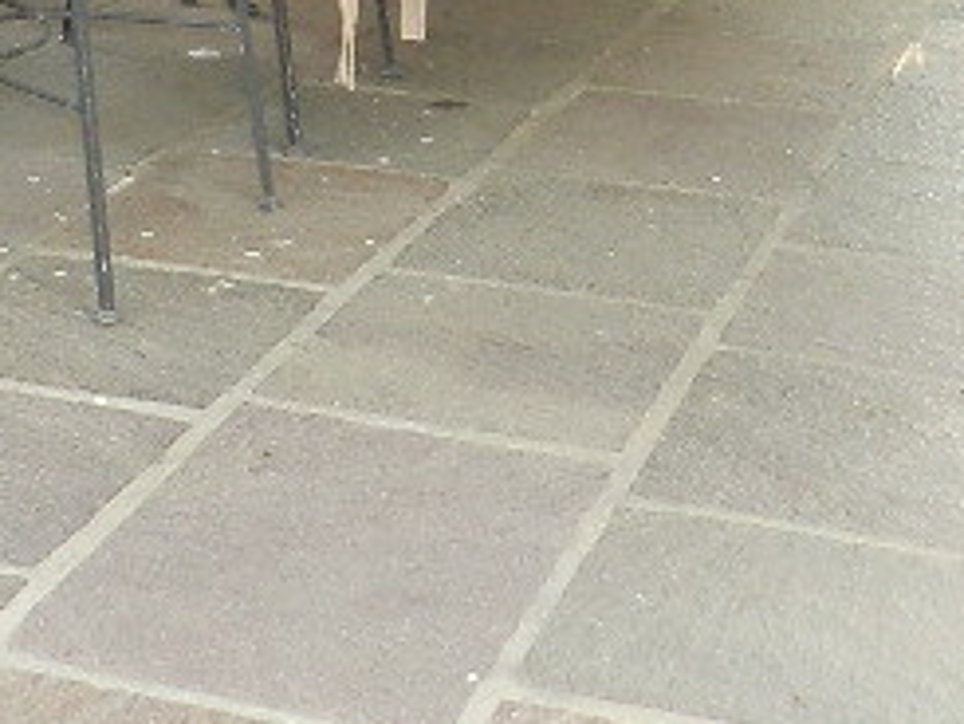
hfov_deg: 19.9
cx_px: 55
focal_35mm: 96
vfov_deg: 13.1
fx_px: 2675
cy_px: -771
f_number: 3.4
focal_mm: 4
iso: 160
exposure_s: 1/50
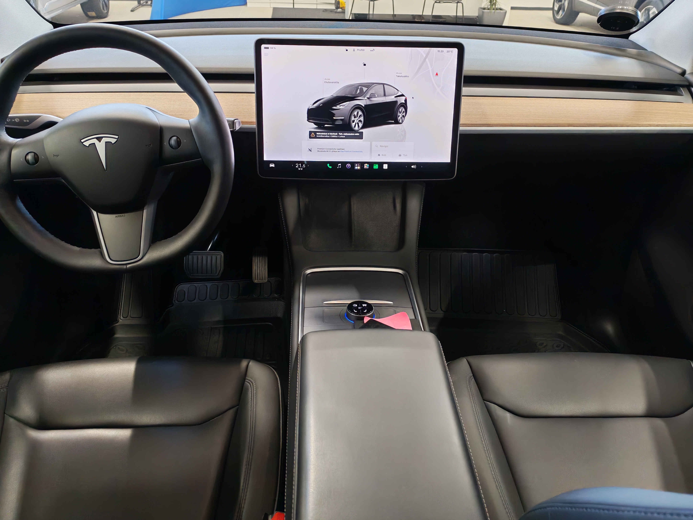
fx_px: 601
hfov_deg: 60.0
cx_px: 346
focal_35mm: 30
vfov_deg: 46.8
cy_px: 260
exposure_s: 1/100
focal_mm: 6.12
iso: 1250
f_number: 1.9
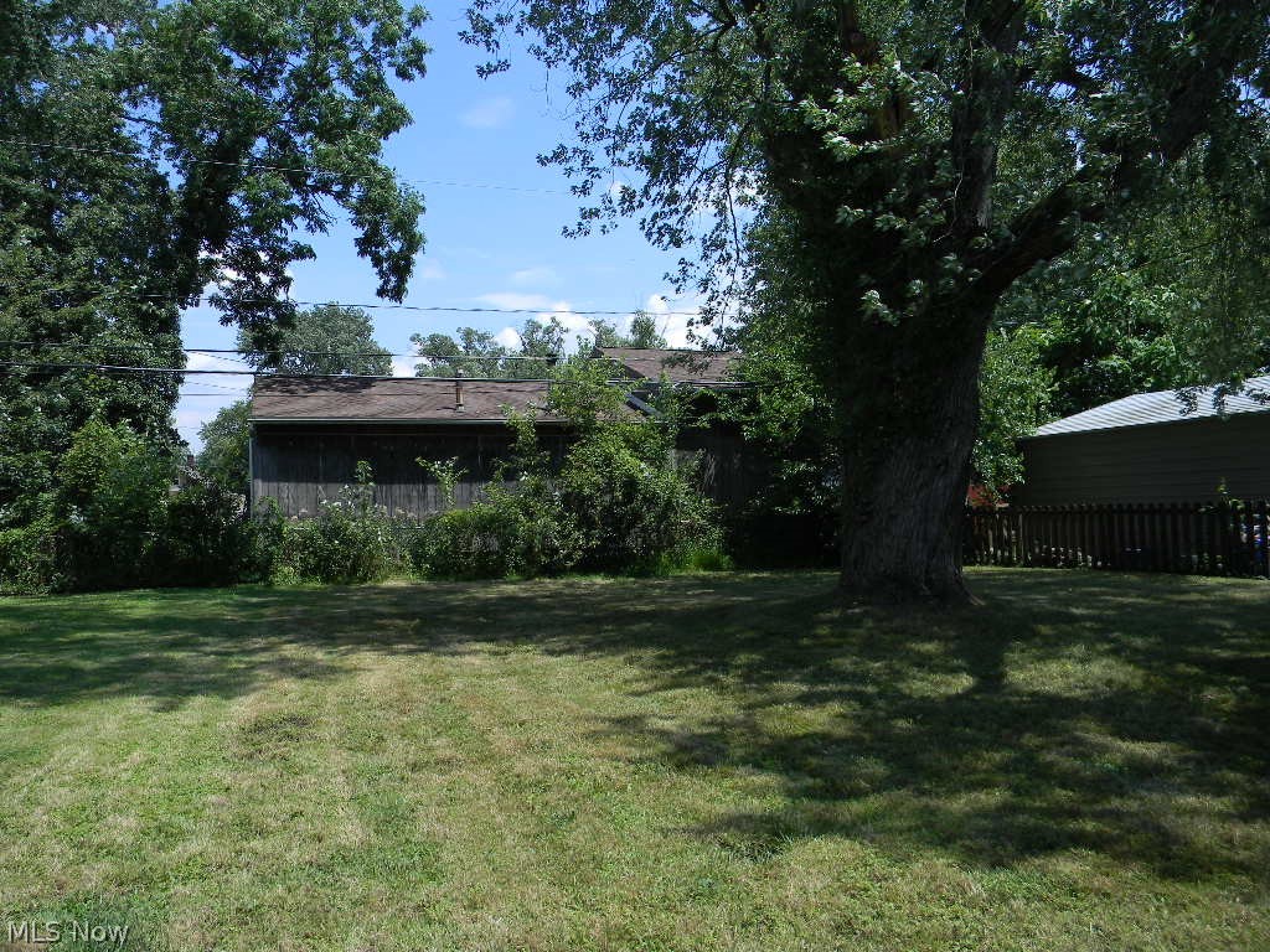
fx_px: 1027
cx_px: 635
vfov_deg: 49.7
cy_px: 476
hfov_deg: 63.4
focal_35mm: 28
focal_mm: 5
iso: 80
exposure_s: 1/654
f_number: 3.5
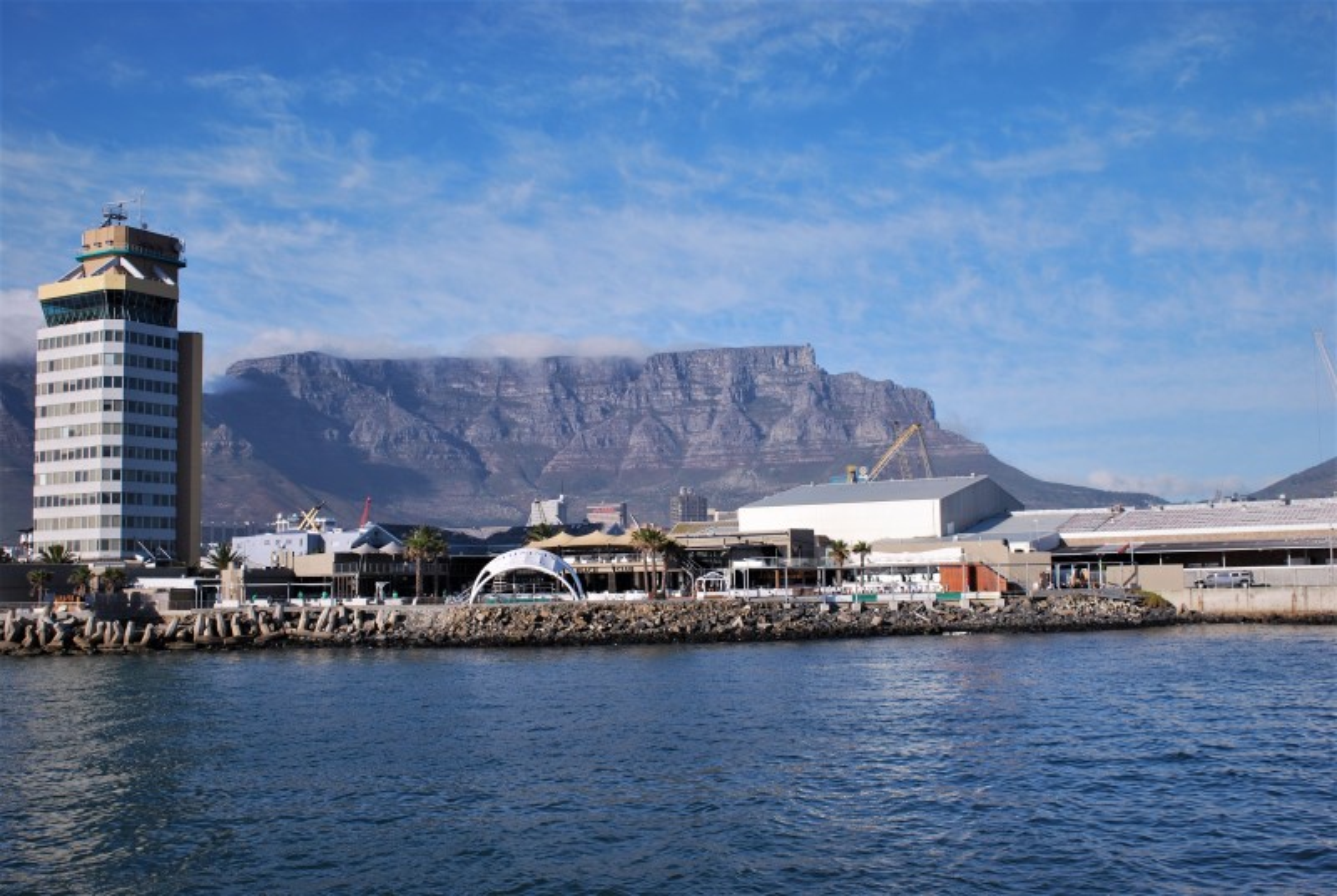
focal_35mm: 40
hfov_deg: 47.9
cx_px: 668
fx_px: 1506
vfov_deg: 33.1
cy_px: 448
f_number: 9
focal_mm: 27
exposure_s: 1/320
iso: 100
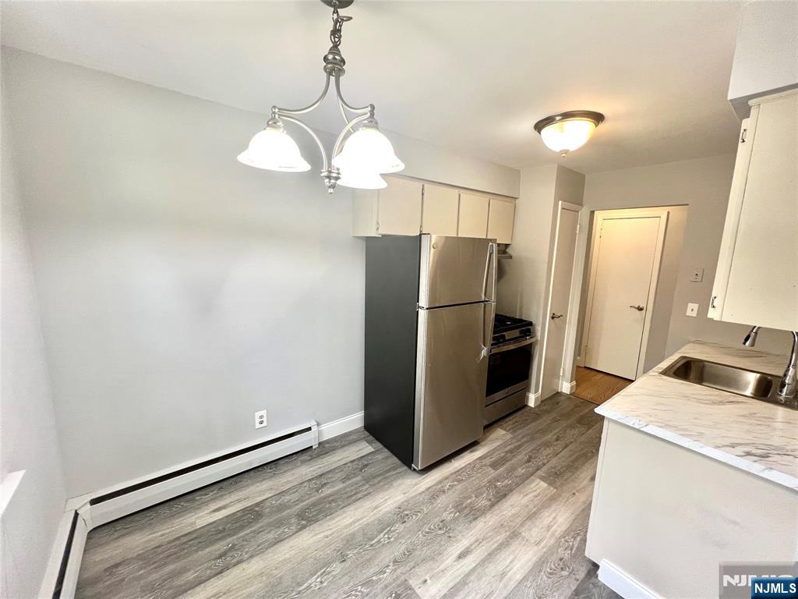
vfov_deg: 89.9
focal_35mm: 13
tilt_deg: -8.8
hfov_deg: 106.2
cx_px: 399
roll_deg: -1.5
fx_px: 300
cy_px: 300
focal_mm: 1.57
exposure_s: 1/60
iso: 160
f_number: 1.8
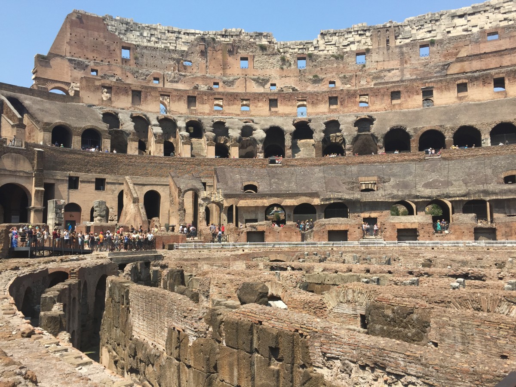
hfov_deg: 61.7
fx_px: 432
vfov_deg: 48.2
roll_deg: +0.5
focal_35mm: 29
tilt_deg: +4.7
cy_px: 194
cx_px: 258
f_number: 2.2
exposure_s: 1/1364
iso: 32
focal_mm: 4.15
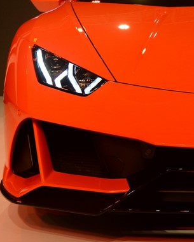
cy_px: 54
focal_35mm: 111
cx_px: 258
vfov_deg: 17.2
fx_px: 796
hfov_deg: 13.4
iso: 1000
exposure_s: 1/320
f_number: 5.6
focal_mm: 44
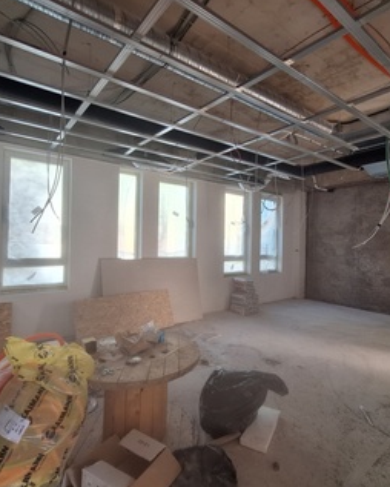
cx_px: 215
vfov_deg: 86.3
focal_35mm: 18
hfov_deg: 73.6
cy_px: 246
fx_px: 259
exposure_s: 1/40
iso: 64
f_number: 2.2
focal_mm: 1.74
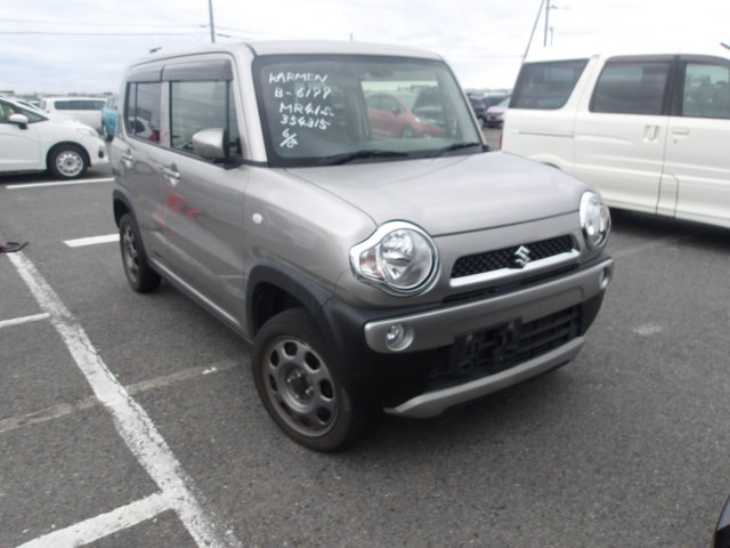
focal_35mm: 27
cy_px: 274
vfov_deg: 51.4
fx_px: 569
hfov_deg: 65.3
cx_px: 365
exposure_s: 1/60
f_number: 10.4
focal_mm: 4.9
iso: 373
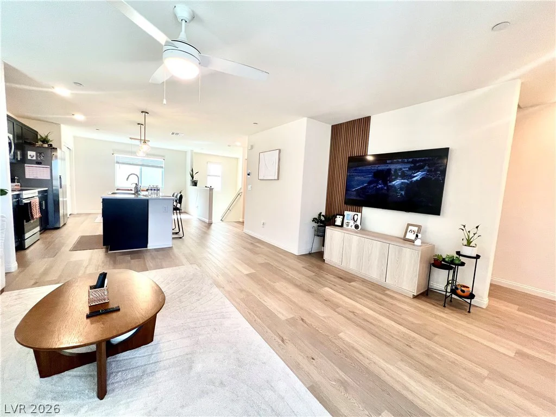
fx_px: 209
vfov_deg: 89.9
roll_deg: -3.6
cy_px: 208
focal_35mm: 13
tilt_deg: -6.4
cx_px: 278
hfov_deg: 106.2
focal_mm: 1.57
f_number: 1.8
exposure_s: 1/120
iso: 100
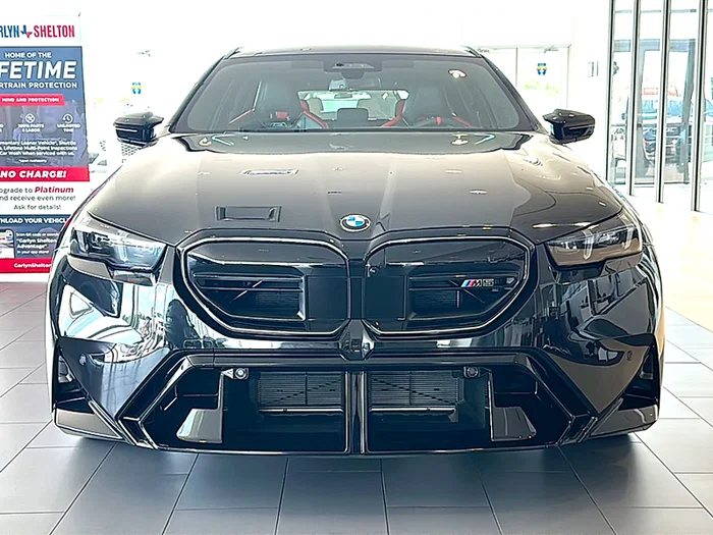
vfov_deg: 35.1
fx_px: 844
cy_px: 268
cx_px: 356
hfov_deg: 45.8
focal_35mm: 41
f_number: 1.78
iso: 64
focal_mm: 6.86
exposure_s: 1/193
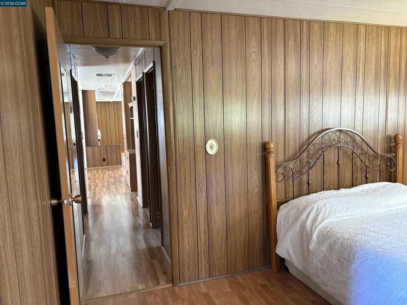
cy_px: 152
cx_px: 204
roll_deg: +1.5
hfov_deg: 67.3
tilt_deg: -6.0
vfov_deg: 53.1
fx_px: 306
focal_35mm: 26
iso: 500
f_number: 1.6
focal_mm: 5.96
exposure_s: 1/56
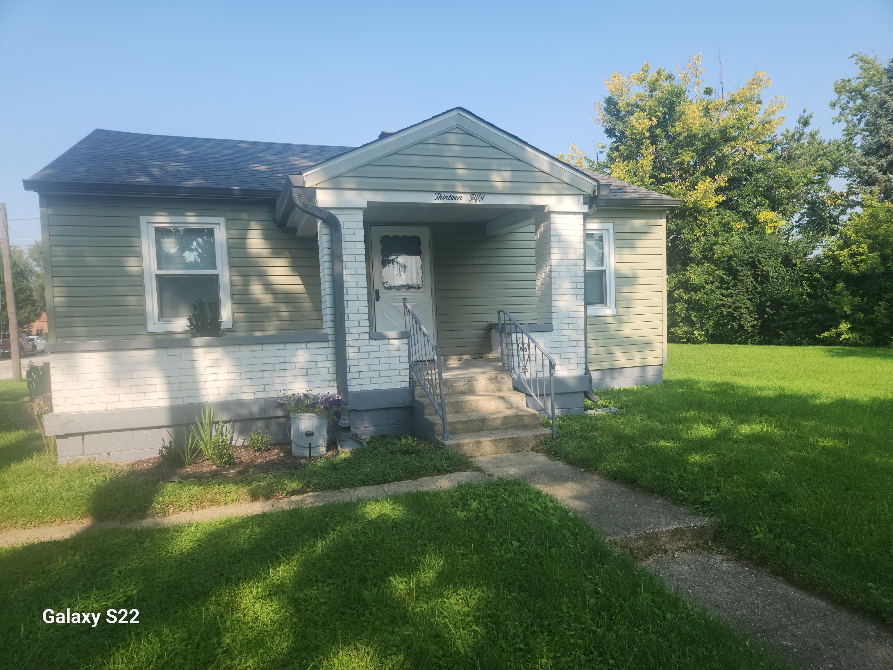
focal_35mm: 23
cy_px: 335
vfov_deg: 58.9
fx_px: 593
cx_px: 446
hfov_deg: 73.9
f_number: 1.8
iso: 20
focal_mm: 5.4
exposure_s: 1/738
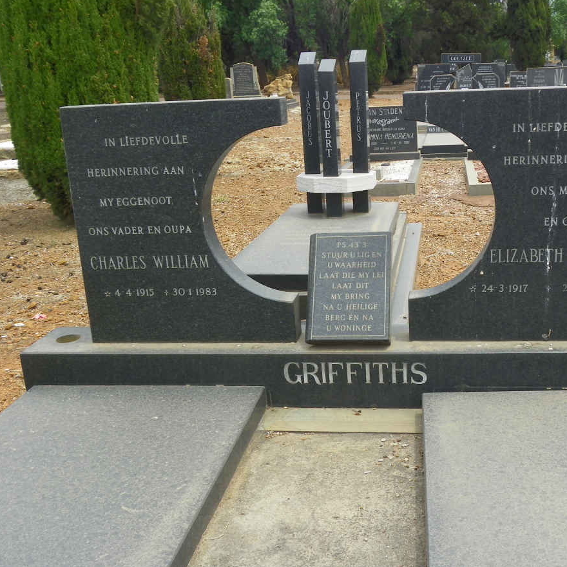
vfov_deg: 40.9
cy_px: 278
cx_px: 373
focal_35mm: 41
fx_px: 760
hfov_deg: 40.5
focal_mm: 6.1
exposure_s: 1/160
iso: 64
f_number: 4.5
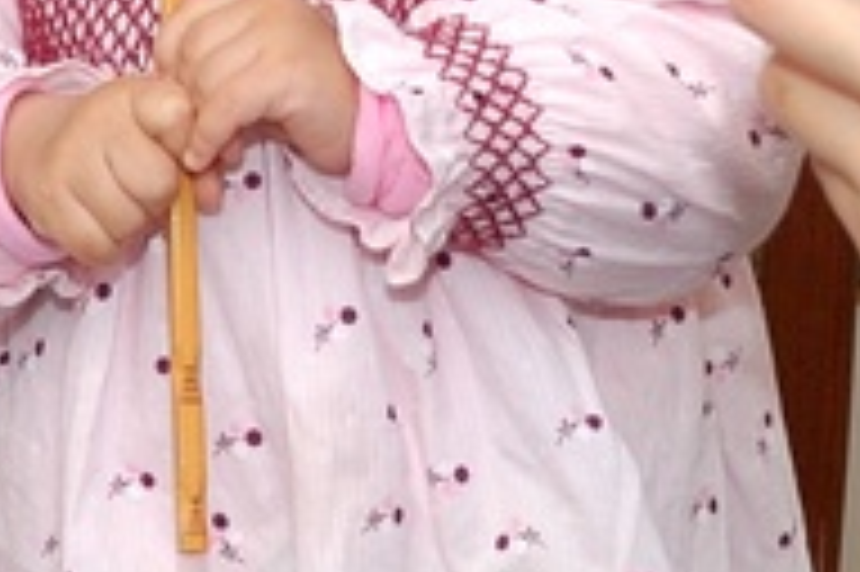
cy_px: -309
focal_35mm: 241
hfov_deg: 8.5
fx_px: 5752
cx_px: 225
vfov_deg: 5.6
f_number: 4
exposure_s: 1/60
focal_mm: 30
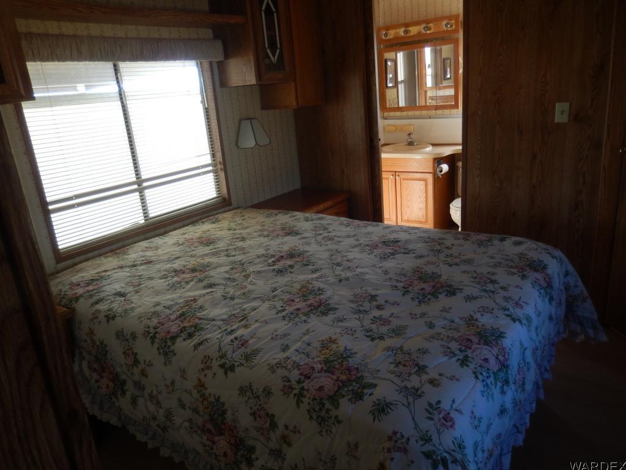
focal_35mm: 25
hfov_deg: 69.4
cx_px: 313
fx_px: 452
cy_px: 235
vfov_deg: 54.9
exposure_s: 1/60
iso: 125
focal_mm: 4.5
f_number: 3.4
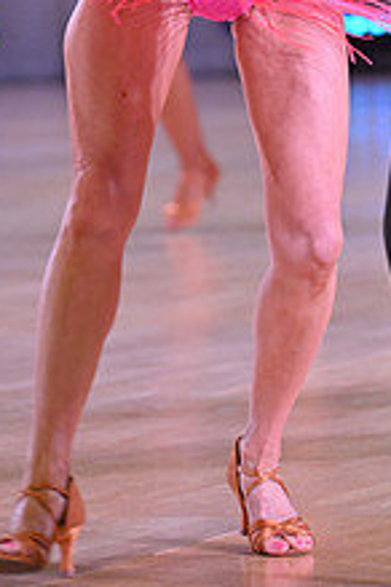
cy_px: -137
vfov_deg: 4.2
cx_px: 333
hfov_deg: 2.8
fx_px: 7966
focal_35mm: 489
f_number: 5
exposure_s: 1/400
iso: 4000
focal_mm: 185
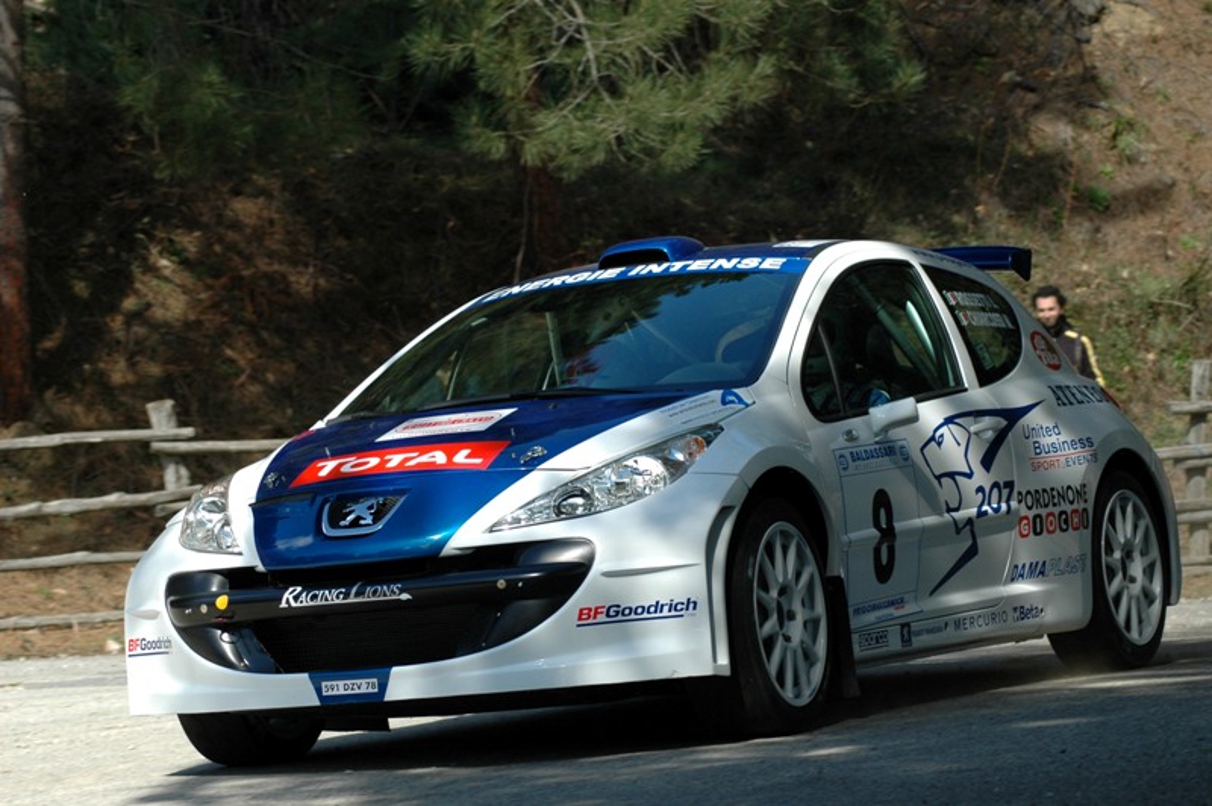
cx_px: 606
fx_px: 4541
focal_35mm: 135
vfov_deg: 10.1
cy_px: 403
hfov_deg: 15.2
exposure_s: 1/500
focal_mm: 90
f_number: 6.3
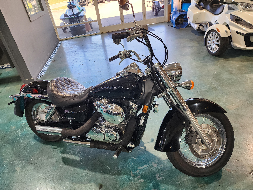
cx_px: 126
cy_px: 95
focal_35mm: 23
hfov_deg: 73.9
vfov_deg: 58.9
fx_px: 168
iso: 160
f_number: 1.8
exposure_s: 1/180
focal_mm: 6.4
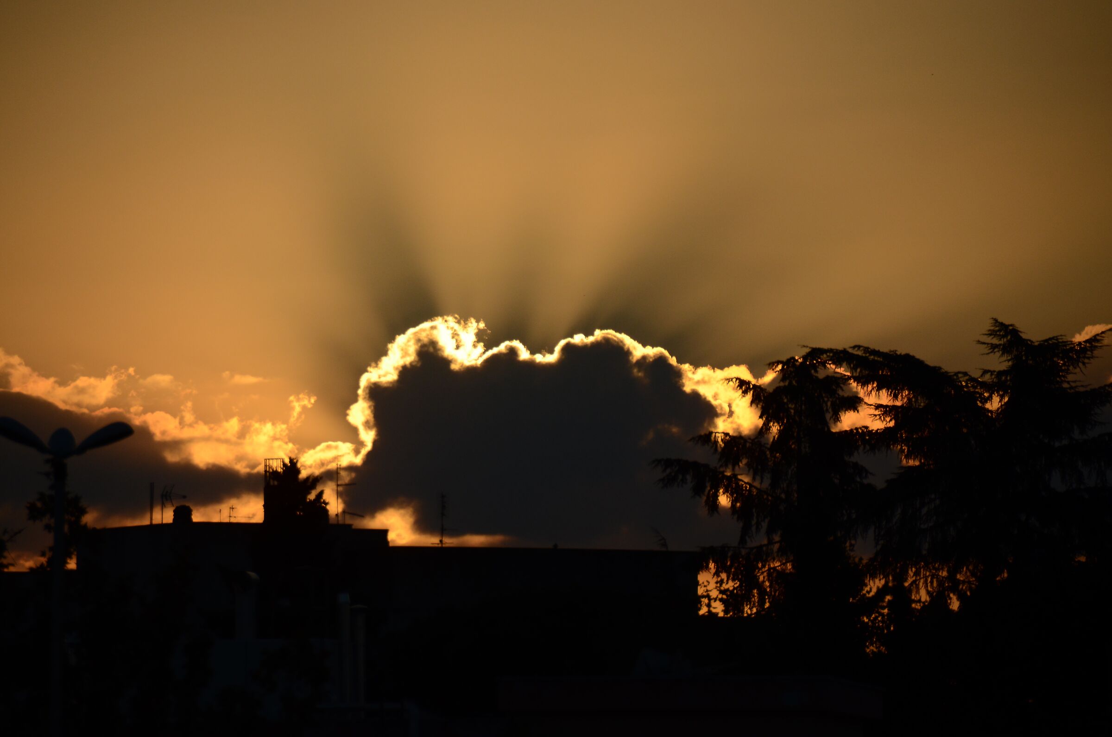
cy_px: 368
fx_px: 9248
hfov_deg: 6.9
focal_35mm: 300
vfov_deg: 4.6
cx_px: 556
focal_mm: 200
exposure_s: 1/8000
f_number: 5.6
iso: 400
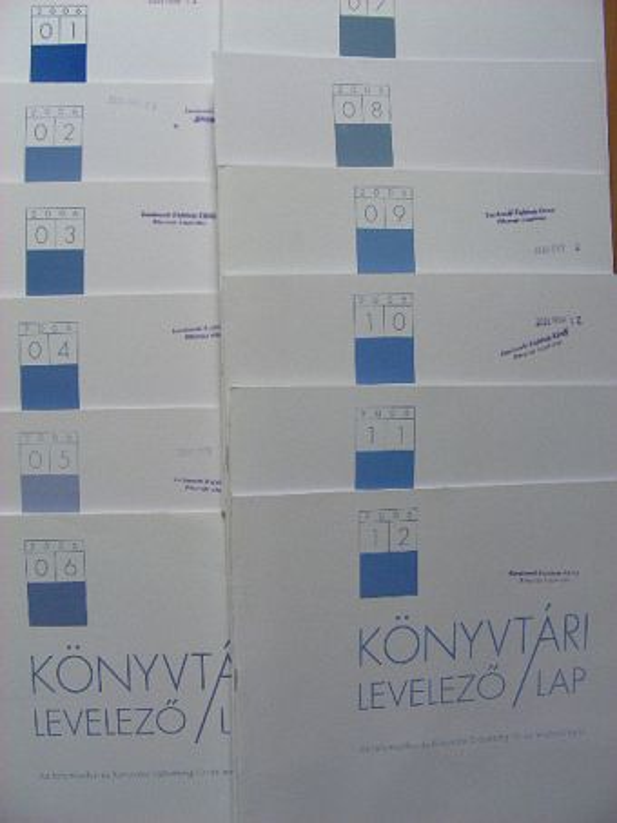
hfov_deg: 37.7
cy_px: 412
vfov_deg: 49.0
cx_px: 308
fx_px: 903
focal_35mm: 38
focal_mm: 6.3
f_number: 4
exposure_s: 1/169
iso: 200
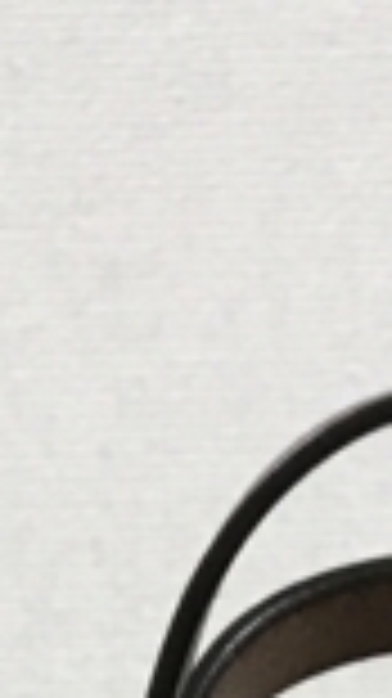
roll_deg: +0.5
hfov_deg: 6.0
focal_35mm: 201
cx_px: 563
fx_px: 3720
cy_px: 2071
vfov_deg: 8.8
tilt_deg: -11.1
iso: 40
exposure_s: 1/20
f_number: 1.8
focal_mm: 3.99
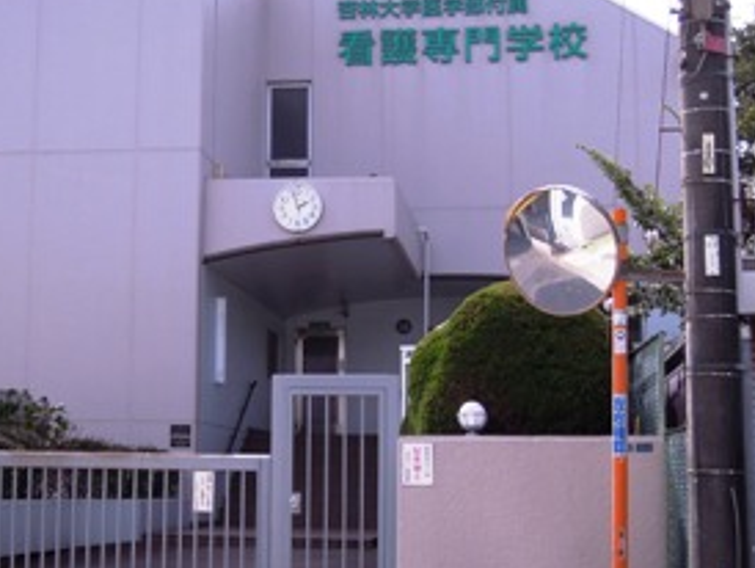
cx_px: 252
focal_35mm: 78
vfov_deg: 18.9
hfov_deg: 24.9
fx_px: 1703
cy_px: 232
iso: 160
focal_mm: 9.9
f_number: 3.5
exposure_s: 1/1250
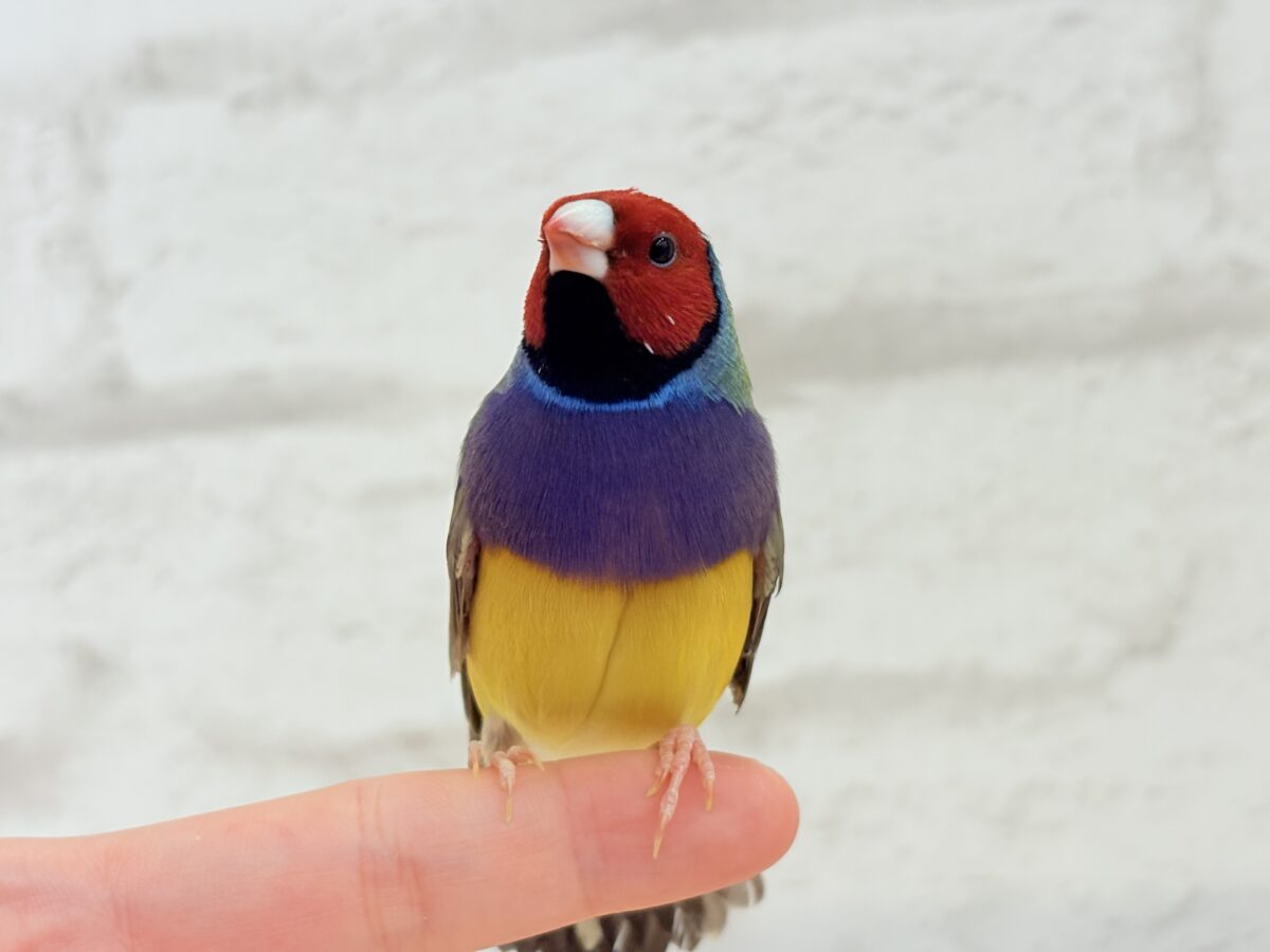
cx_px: 635
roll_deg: +5.8
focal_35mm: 52
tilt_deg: +4.2
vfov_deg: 28.0
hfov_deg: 36.8
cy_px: 476
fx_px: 1908
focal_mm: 5.96
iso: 80
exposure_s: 1/100
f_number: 1.6
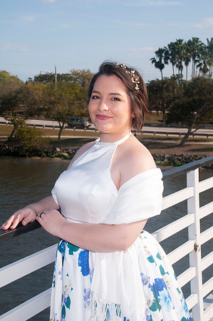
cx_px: 106
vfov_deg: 33.4
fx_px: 534
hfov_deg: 22.6
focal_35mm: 60
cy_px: 160
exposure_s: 1/250
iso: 100
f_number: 10
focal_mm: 40
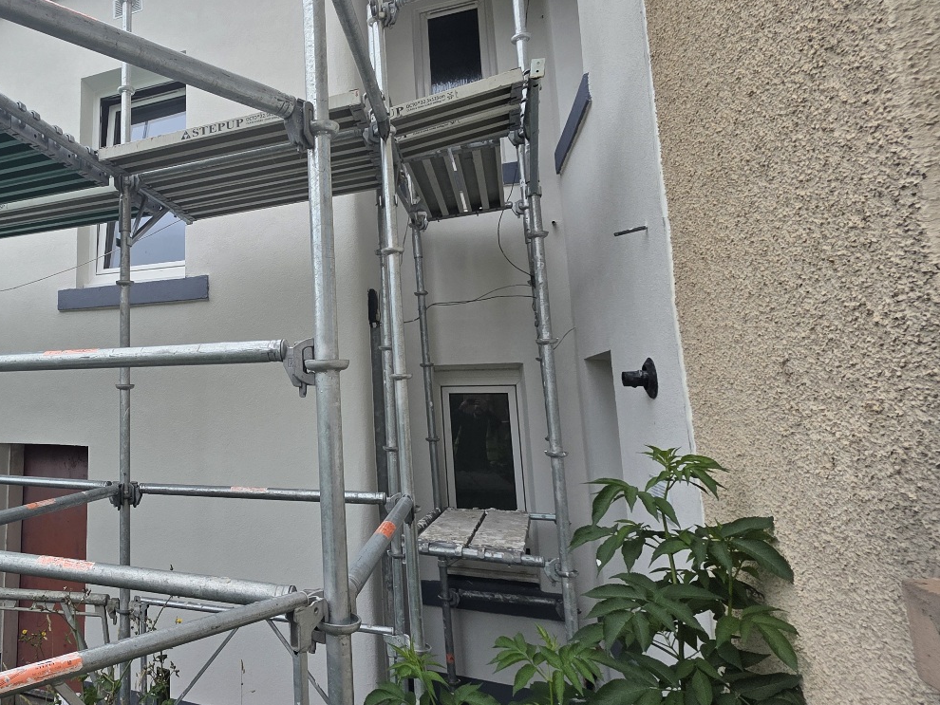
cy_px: 317
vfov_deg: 63.3
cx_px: 199
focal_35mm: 21
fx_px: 570
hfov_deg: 71.7
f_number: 1.9
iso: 40
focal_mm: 2.2
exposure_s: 1/1000
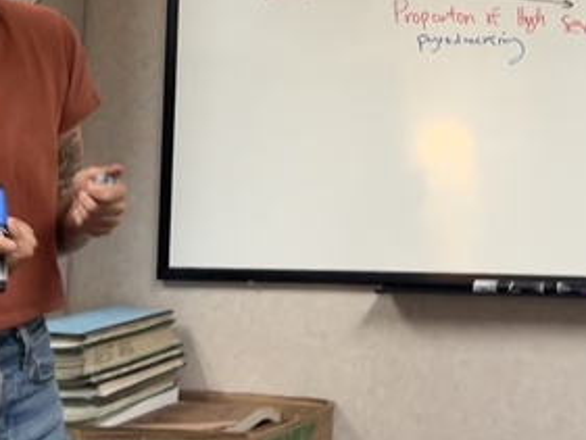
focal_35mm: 71
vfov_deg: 19.6
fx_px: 1202
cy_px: -71
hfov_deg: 26.8
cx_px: 484
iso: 80
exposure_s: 1/60
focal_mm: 5.1
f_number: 1.6
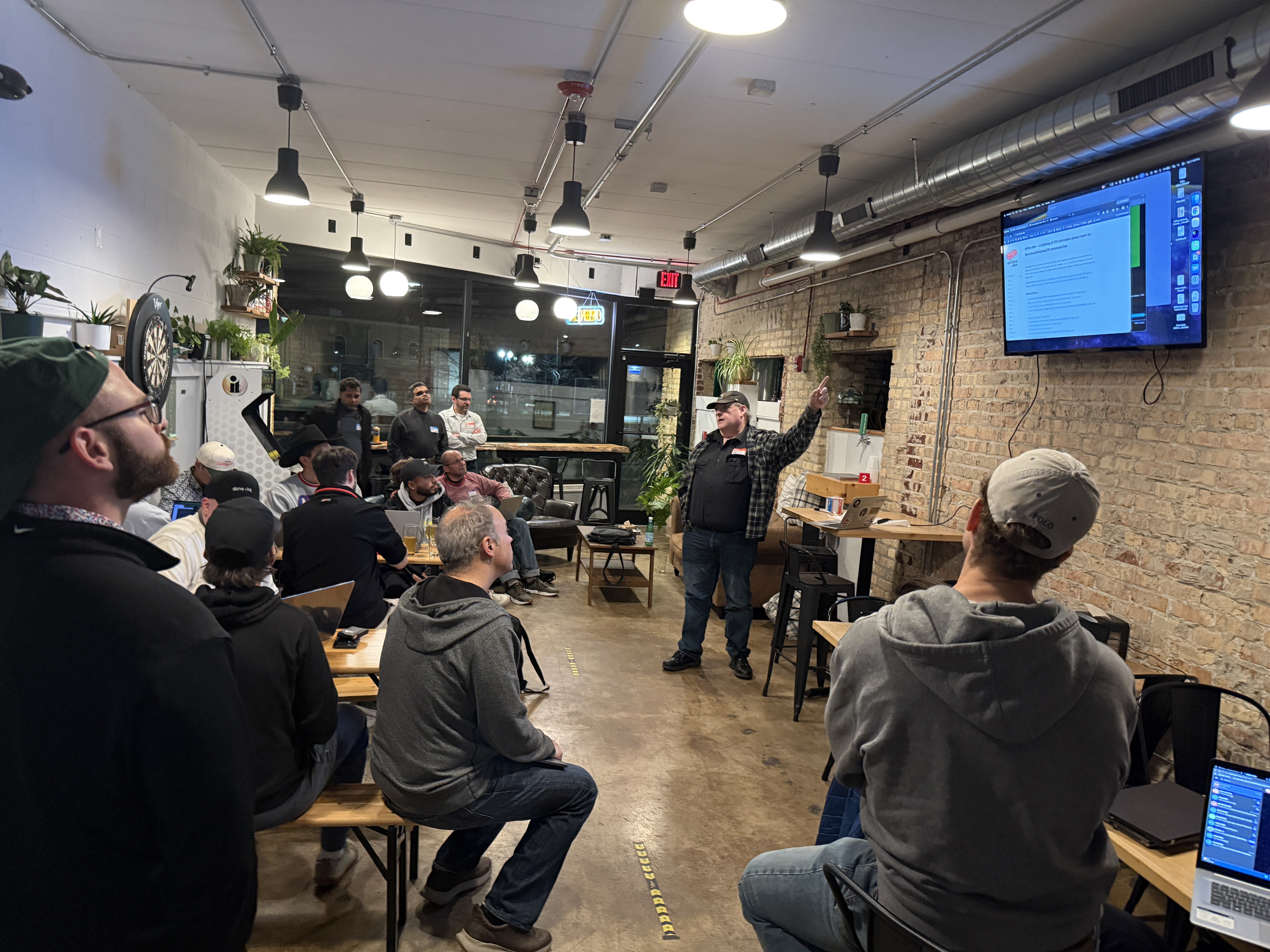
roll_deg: -3.7
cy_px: 476
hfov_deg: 71.6
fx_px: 881
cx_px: 635
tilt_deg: -4.7
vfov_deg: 56.8
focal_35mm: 24
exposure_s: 1/40
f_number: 1.78
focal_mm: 6.76
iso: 640
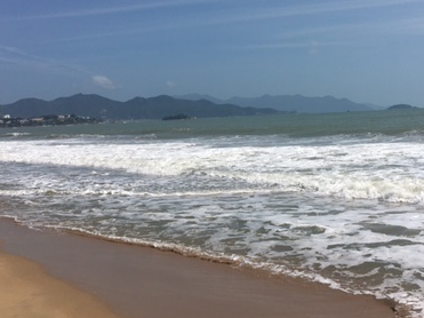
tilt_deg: +0.2
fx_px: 612
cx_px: 254
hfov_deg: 38.1
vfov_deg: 28.9
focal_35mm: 50
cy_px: 110
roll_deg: +2.8
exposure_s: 1/4808
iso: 25
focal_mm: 4.15
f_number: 2.2
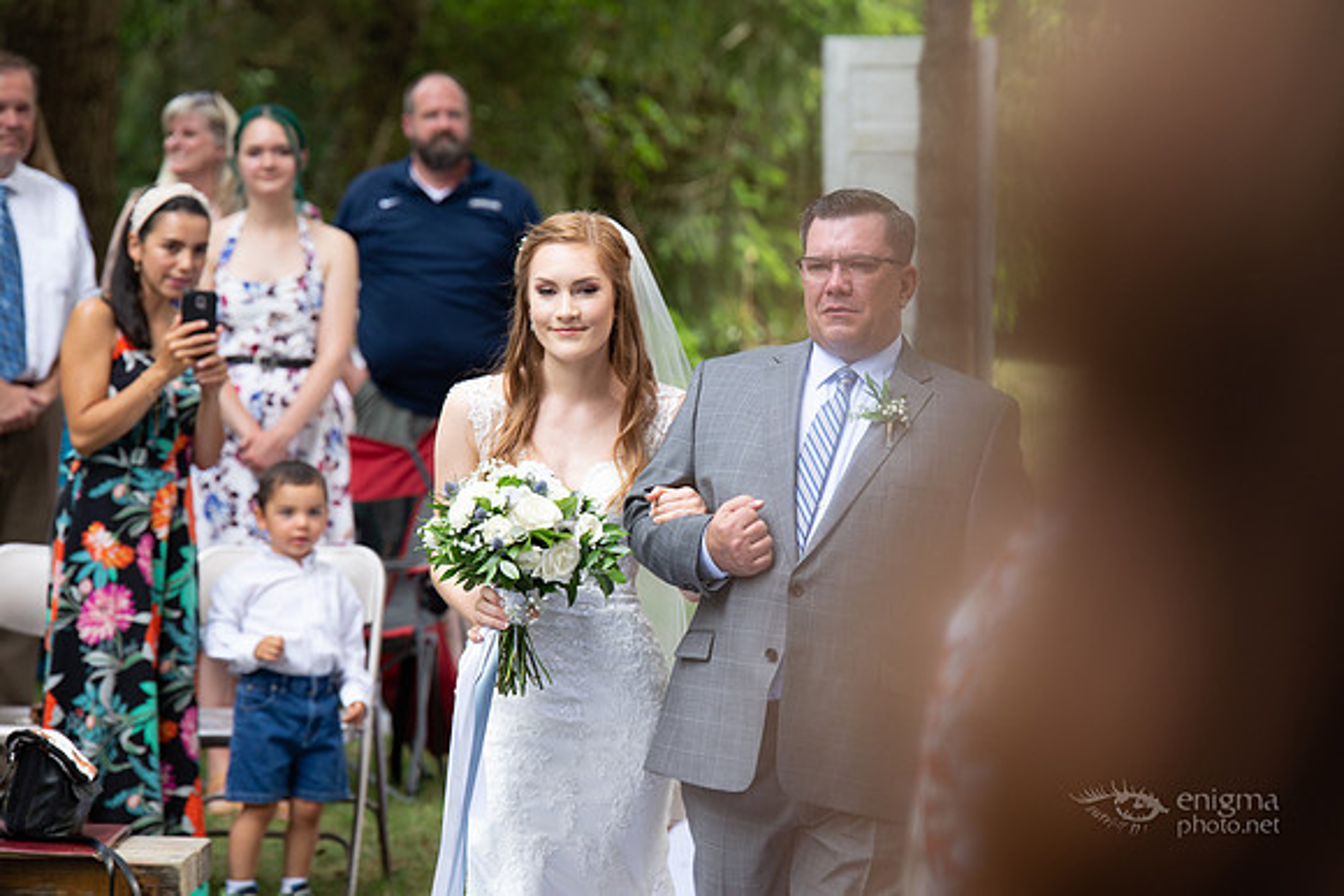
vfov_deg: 6.9
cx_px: 672
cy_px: 448
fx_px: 7468
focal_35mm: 200
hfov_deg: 10.3
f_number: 5.6
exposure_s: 1/125
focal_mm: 200
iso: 640
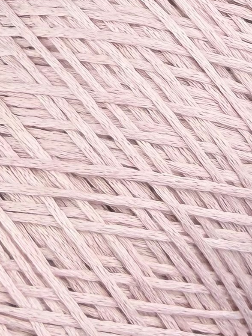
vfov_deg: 67.2
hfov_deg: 53.0
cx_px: 136
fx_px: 253
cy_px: 155
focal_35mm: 26
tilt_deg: -57.6
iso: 40
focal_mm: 2.22
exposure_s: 1/507
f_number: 2.2
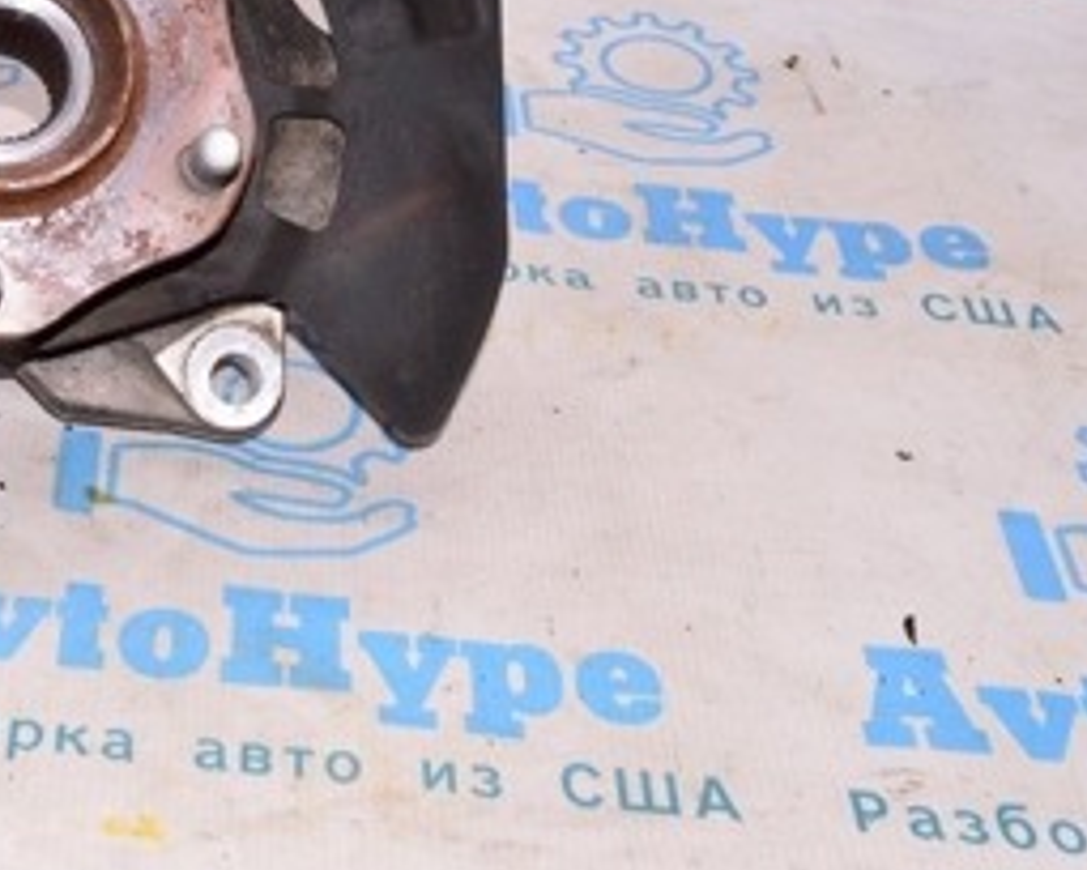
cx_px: 9
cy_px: -32
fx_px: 2386
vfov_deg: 19.9
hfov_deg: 24.5
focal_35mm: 74
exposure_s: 1/200
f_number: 8
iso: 1600
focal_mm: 21
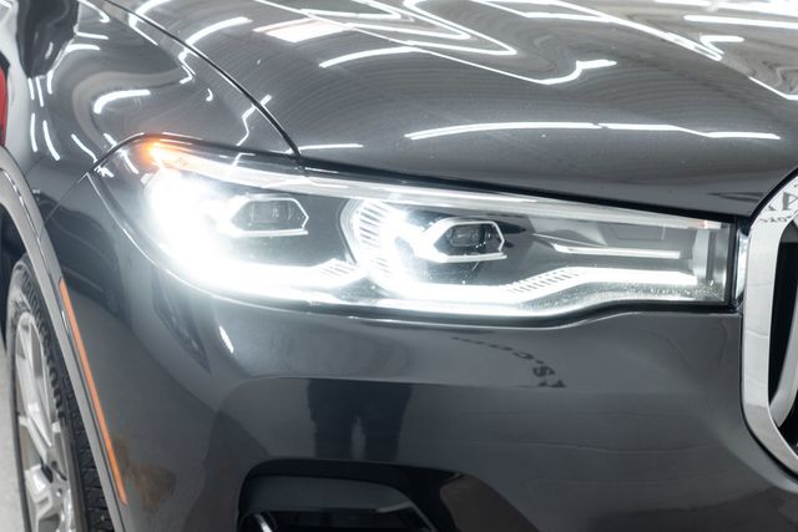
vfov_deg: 31.9
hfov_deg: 46.4
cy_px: 266
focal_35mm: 42
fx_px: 931
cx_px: 399
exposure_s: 1/40
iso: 320
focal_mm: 28
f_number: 3.2
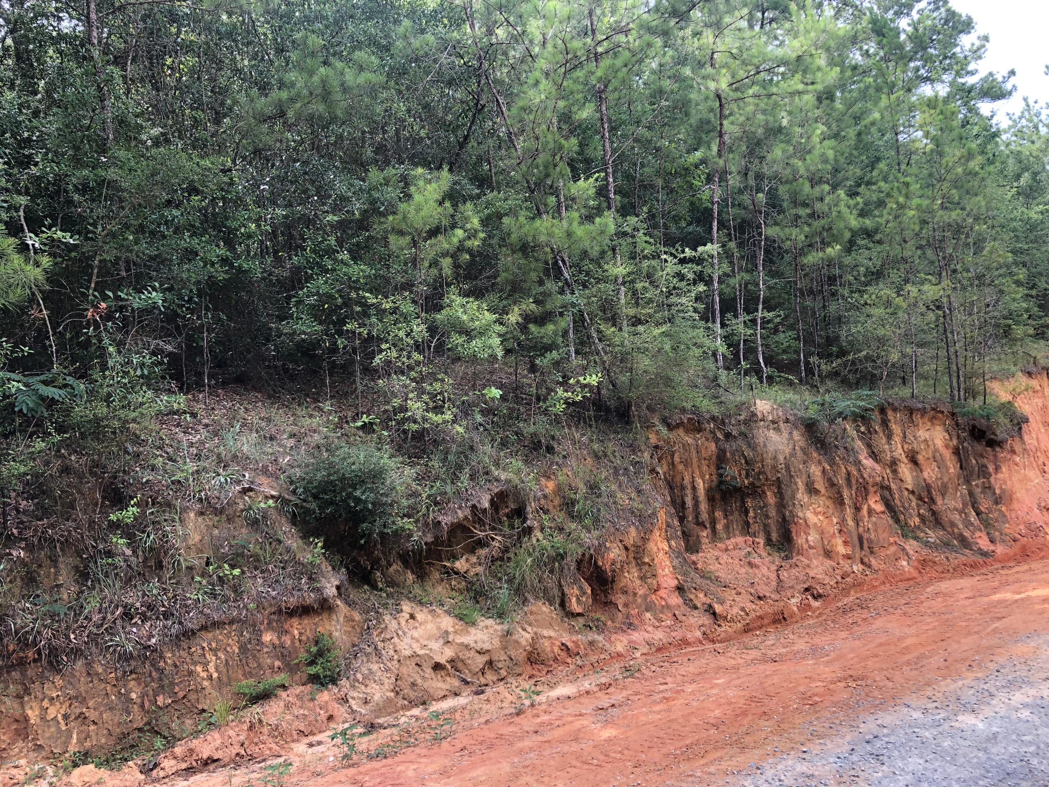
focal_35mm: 28
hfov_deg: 63.4
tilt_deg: +0.6
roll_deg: +6.0
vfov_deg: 49.7
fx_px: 849
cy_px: 394
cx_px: 524
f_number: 1.8
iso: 20
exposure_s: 1/127
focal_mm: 3.99
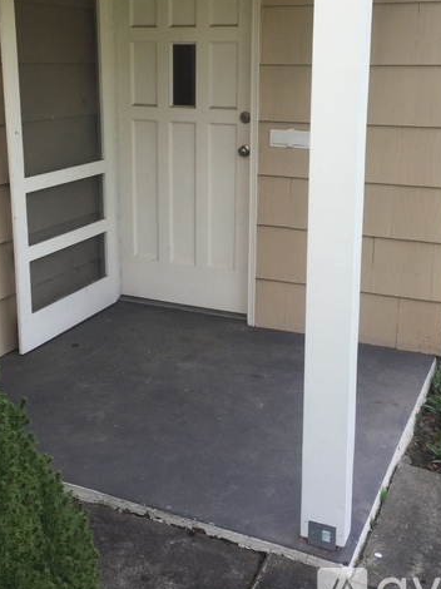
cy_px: 200
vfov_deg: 42.4
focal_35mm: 44
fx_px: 748
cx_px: 207
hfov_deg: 32.8
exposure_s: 1/463
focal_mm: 3.3
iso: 25
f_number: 2.4
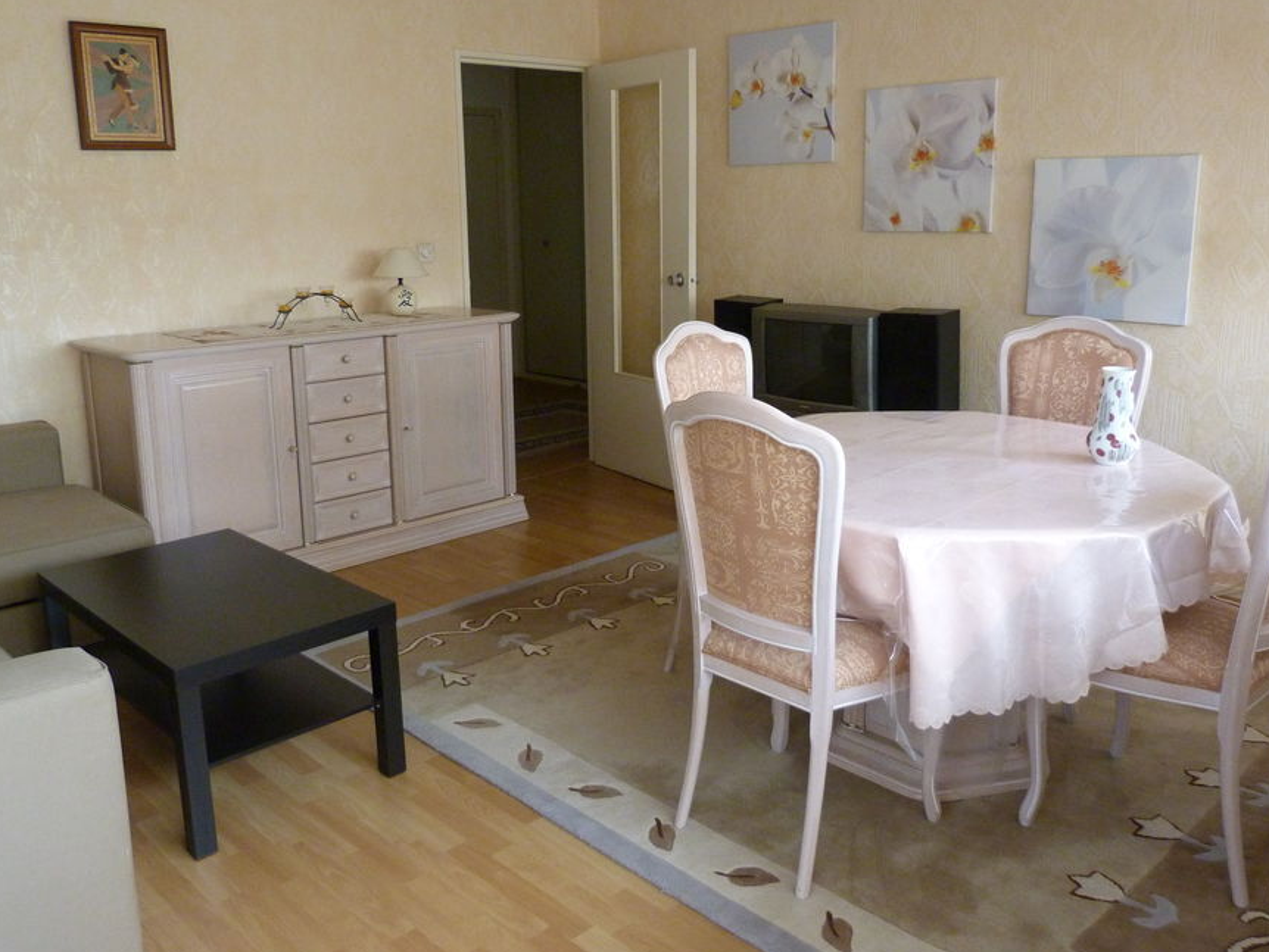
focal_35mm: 29
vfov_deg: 48.2
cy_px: 430
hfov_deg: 61.6
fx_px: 1063
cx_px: 609
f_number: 2.8
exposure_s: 1/60
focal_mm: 4.5
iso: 400
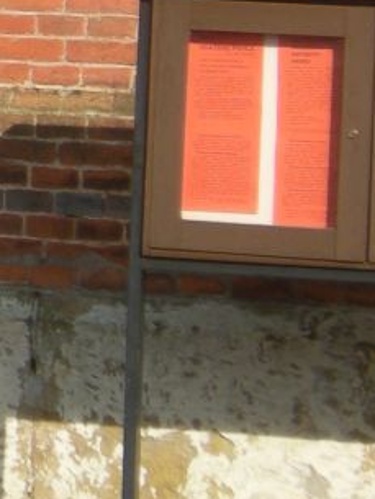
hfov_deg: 5.6
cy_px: -98
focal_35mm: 256
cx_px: -445
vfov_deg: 7.7
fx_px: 3695
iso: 64
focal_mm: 8.8
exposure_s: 1/448
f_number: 3.8
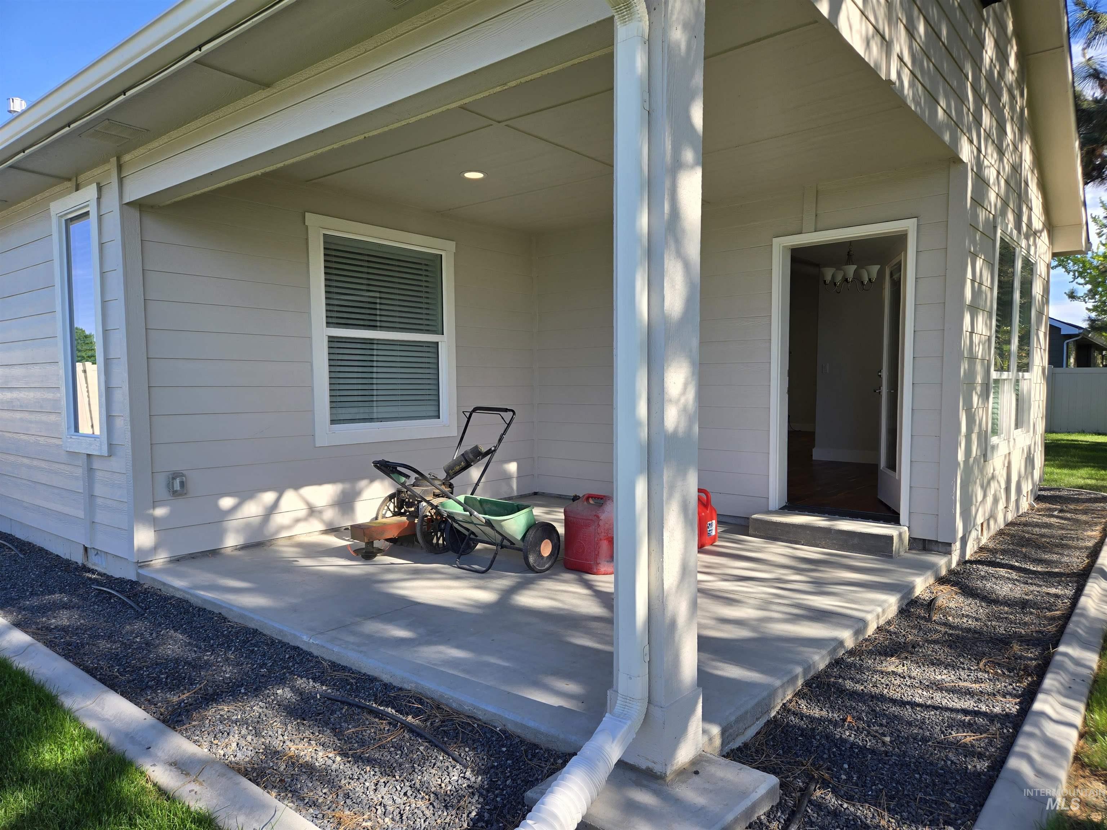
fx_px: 736
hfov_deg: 73.9
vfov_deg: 58.9
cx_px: 554
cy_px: 415
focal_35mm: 23
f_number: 1.8
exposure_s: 1/569
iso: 25
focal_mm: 5.4
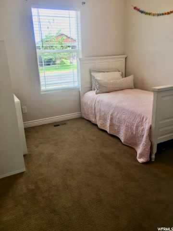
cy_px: 116
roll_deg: +1.9
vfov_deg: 61.7
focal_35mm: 29
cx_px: 86
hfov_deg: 48.2
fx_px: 193
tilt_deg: -16.5
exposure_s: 1/60
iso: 32
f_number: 2.2
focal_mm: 4.15
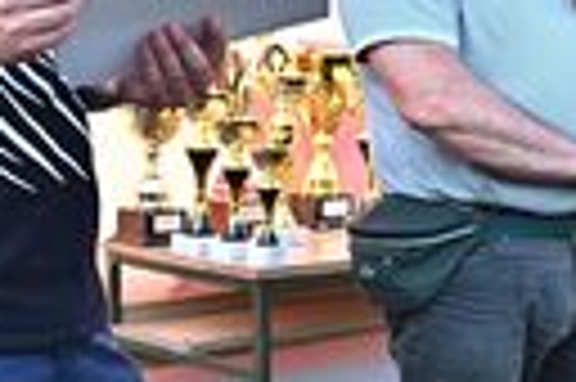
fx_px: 1965
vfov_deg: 11.1
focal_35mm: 123
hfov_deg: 15.5
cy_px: 207
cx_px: 837
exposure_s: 1/2500
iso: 1600
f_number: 4
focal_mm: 35
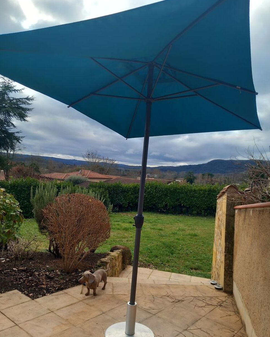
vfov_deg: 60.4
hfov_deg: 50.0
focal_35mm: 29
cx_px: 137
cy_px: 182
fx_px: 290
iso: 20
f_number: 1.8
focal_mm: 4
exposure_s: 1/163
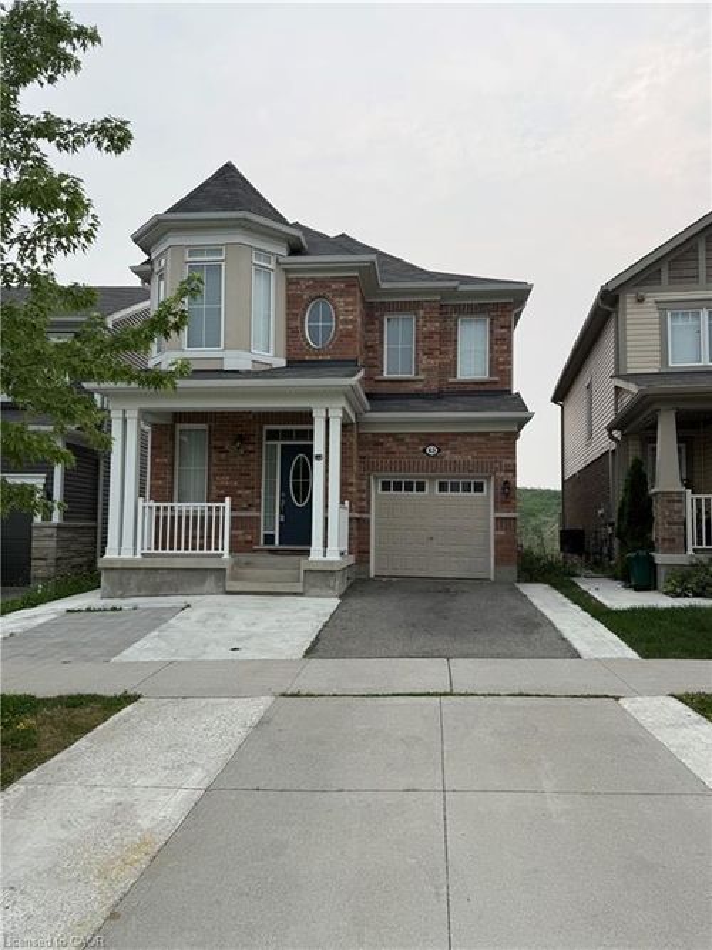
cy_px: 475
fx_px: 658
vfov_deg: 71.6
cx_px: 356
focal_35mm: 24
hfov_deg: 56.8
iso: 80
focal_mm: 6.76
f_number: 1.78
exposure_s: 1/1361
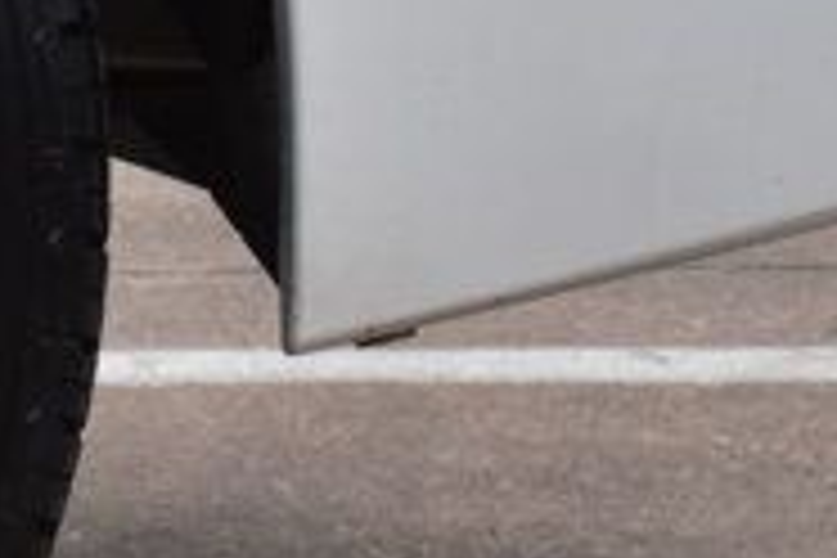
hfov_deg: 4.4
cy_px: -22
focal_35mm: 454
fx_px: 10549
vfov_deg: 3.0
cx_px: -1161
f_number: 11
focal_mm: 55
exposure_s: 1/500
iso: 400
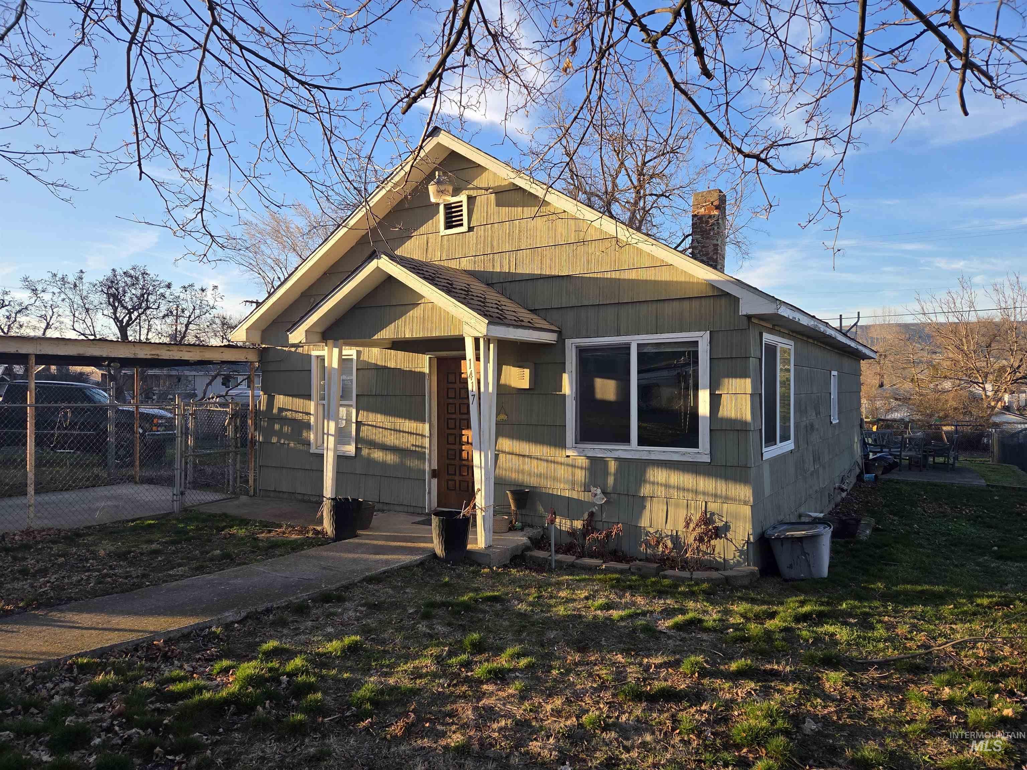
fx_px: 682
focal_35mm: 23
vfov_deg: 58.9
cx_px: 514
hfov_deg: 73.9
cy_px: 385
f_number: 1.8
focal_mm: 5.4
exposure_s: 1/1369
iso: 80
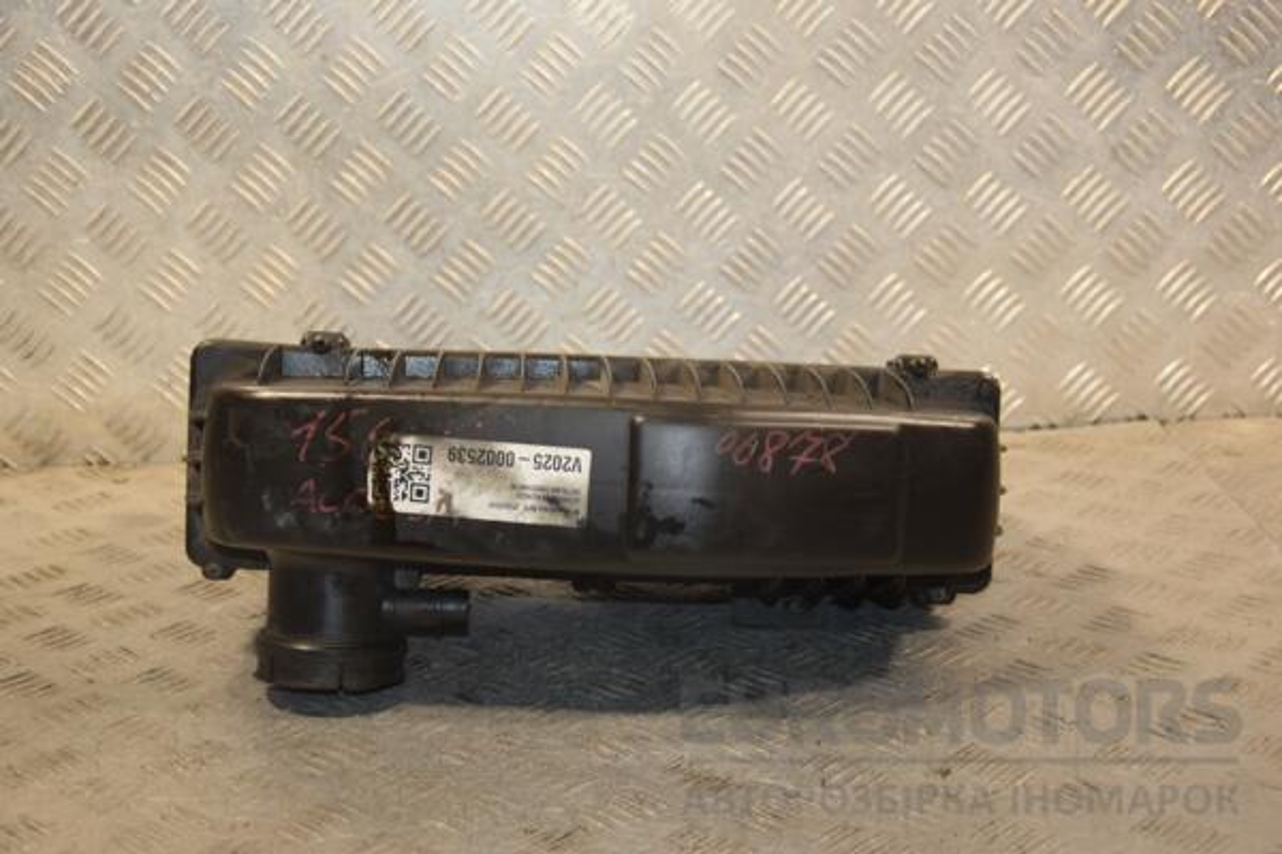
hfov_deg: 33.4
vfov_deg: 22.6
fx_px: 2136
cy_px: 427
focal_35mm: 60
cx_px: 641
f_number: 5
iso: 800
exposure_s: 1/200
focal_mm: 40
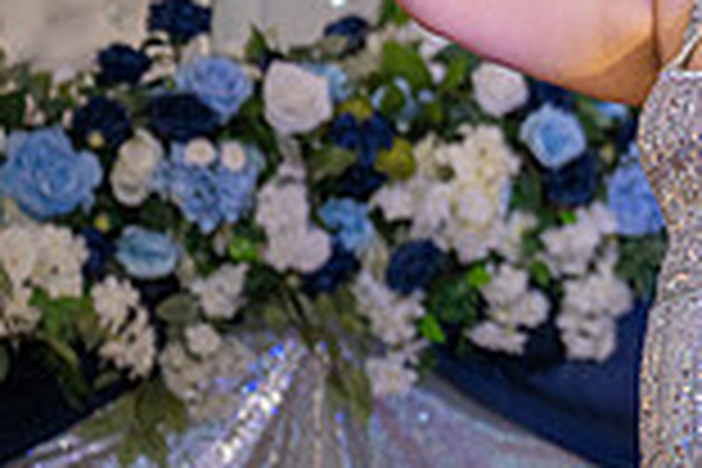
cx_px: 1220
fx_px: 5070
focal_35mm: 260
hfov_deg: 7.7
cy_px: 205
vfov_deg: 5.3
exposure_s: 1/200
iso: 1250
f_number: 2.8
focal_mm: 70
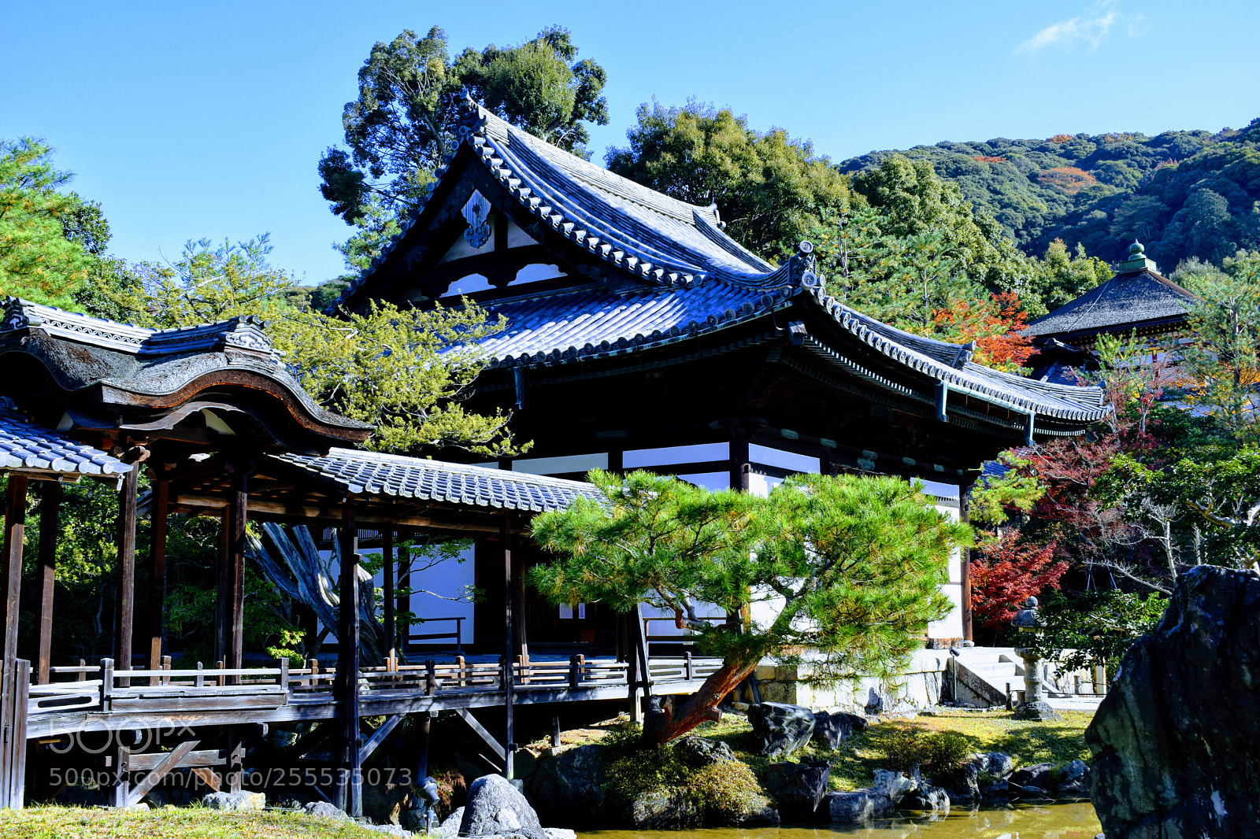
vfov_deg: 33.0
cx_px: 630
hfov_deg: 47.9
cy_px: 420
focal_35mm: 40
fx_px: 1417
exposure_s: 1/250
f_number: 8
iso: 220
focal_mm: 27
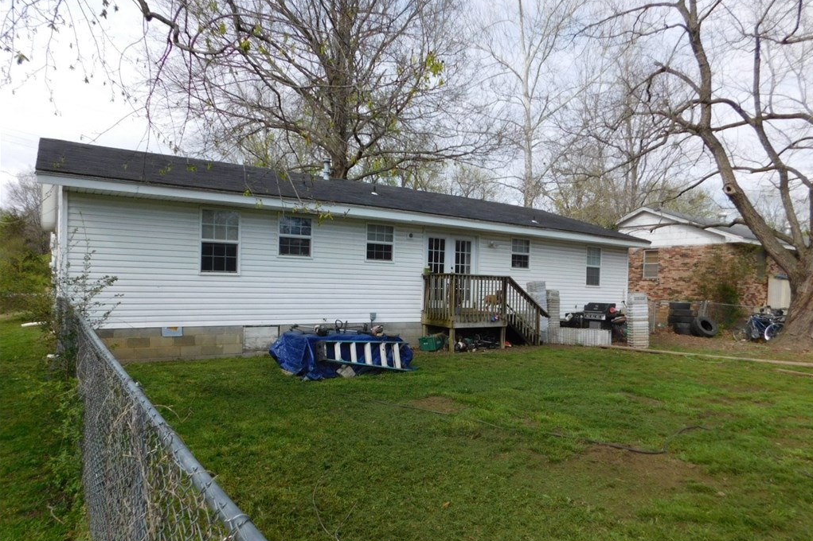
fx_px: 542
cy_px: 295
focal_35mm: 24
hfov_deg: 73.8
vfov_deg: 53.0
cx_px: 407
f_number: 3
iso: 125
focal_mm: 4
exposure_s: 1/1000
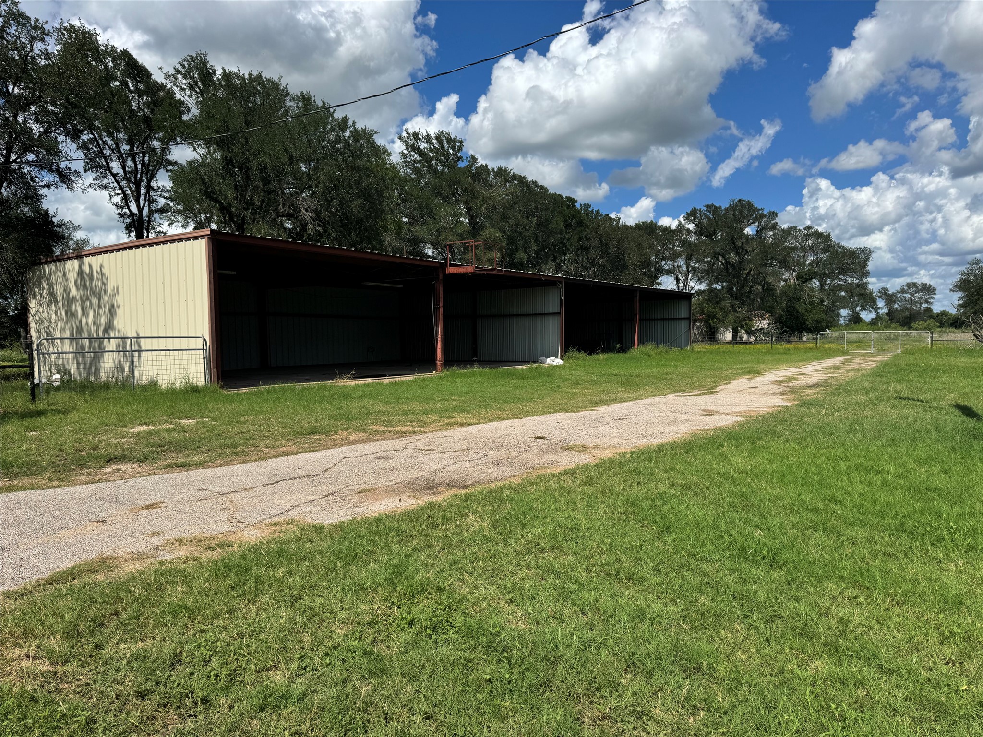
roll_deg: +0.2
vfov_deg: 56.8
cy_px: 368
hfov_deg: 71.6
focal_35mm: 24
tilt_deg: -2.2
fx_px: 682
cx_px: 492
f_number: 1.78
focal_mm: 6.76
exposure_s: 1/6410
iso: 80
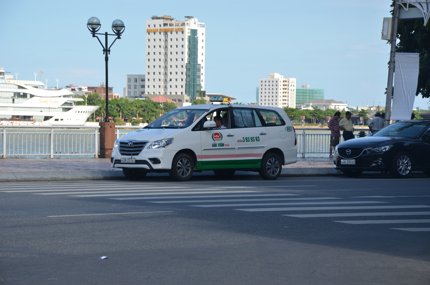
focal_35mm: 135
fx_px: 1609
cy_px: 142
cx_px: 215
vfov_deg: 10.1
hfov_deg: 15.2
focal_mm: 90
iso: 125
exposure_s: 1/250
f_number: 8
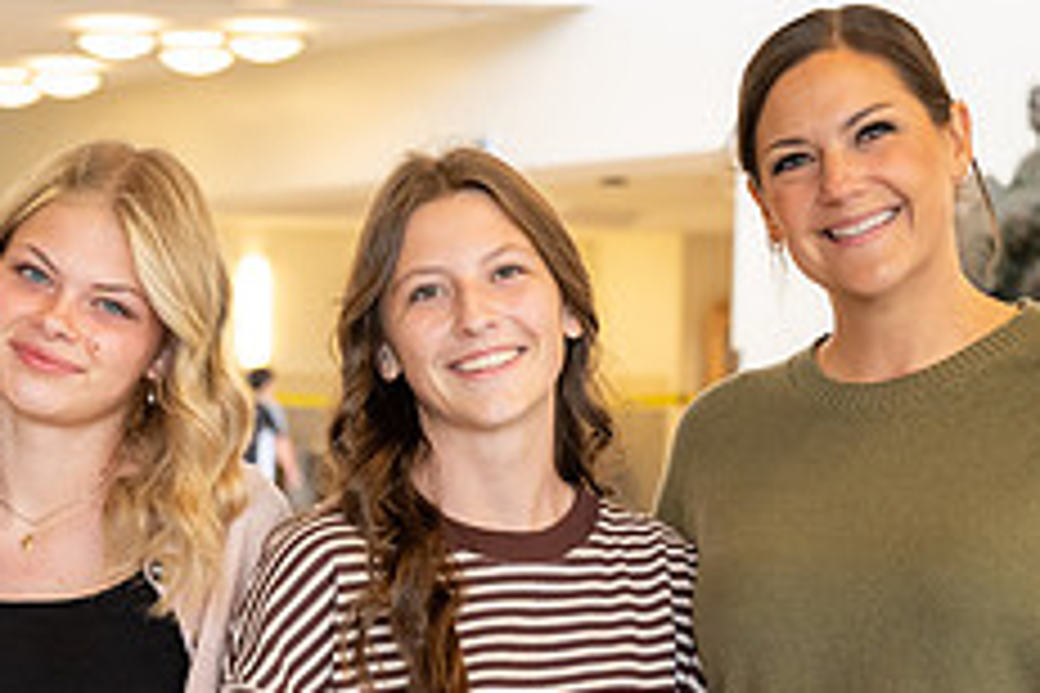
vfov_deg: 13.8
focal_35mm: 98
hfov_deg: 20.7
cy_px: 686
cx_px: 315
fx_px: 2831
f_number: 2.8
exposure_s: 1/200
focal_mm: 39
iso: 1250
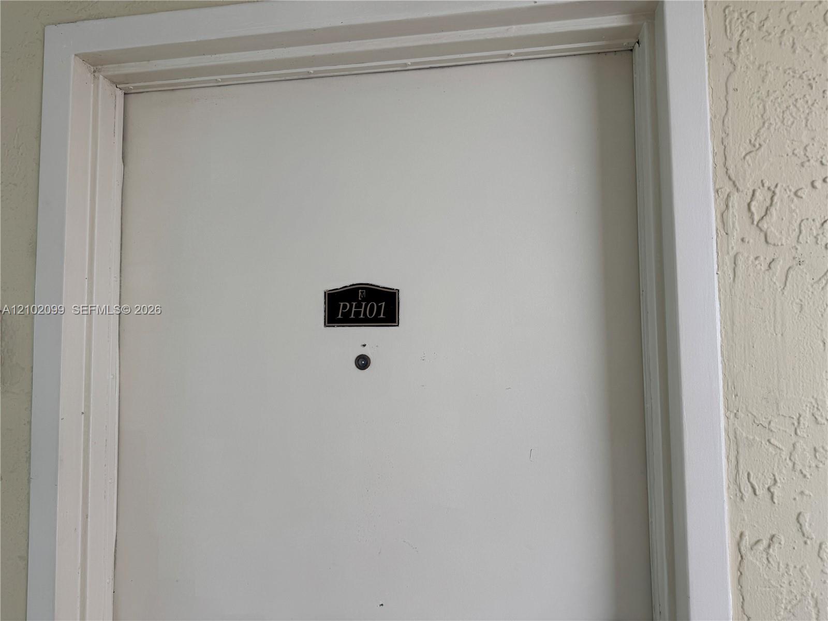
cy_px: 310
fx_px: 574
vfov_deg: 56.8
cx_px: 414
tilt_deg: +3.4
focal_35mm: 24
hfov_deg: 71.6
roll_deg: +0.4
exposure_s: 1/120
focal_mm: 6.76
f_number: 1.78
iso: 50
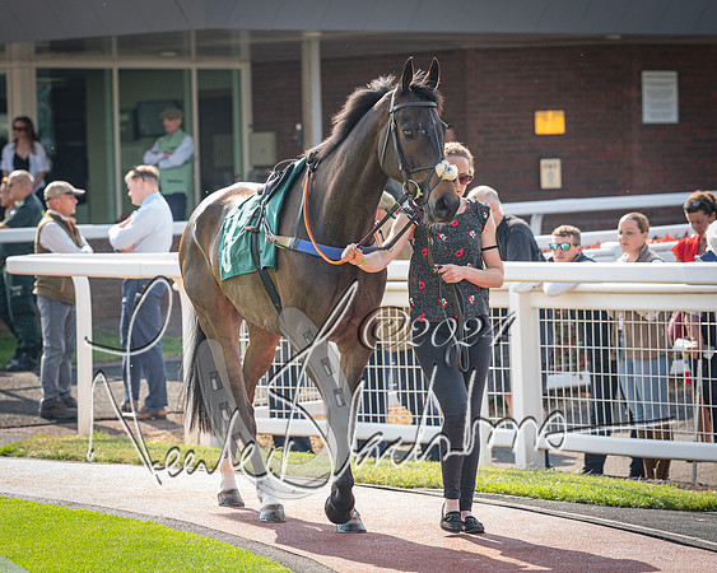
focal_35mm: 180
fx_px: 3826
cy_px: 237
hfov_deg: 10.7
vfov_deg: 8.6
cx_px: 287
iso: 800
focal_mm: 135
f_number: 4
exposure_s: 1/1400
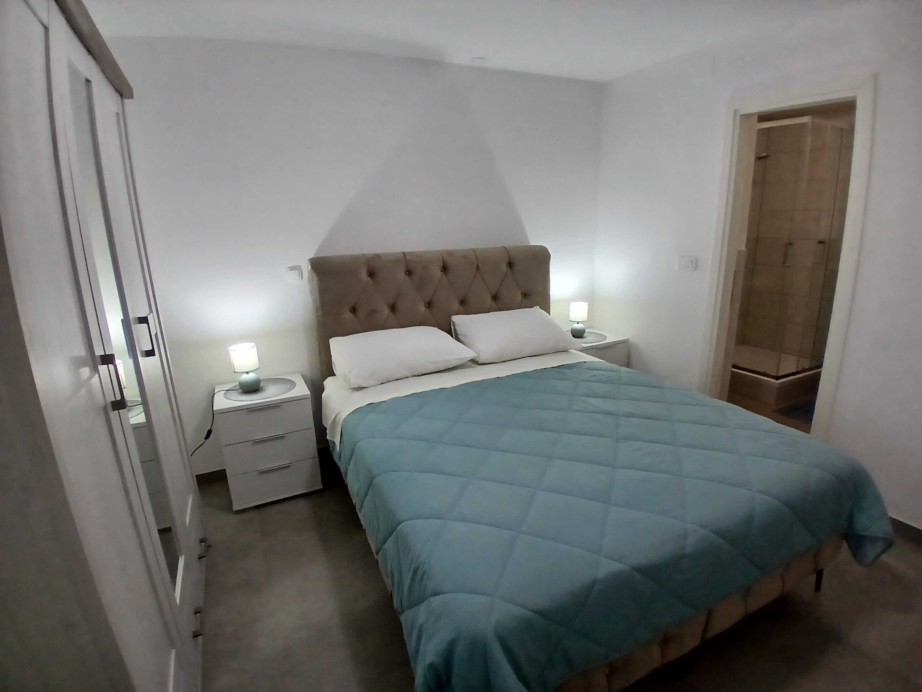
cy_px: 346
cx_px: 461
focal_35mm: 17
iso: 100
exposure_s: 1/33
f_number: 2.2
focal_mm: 1.4
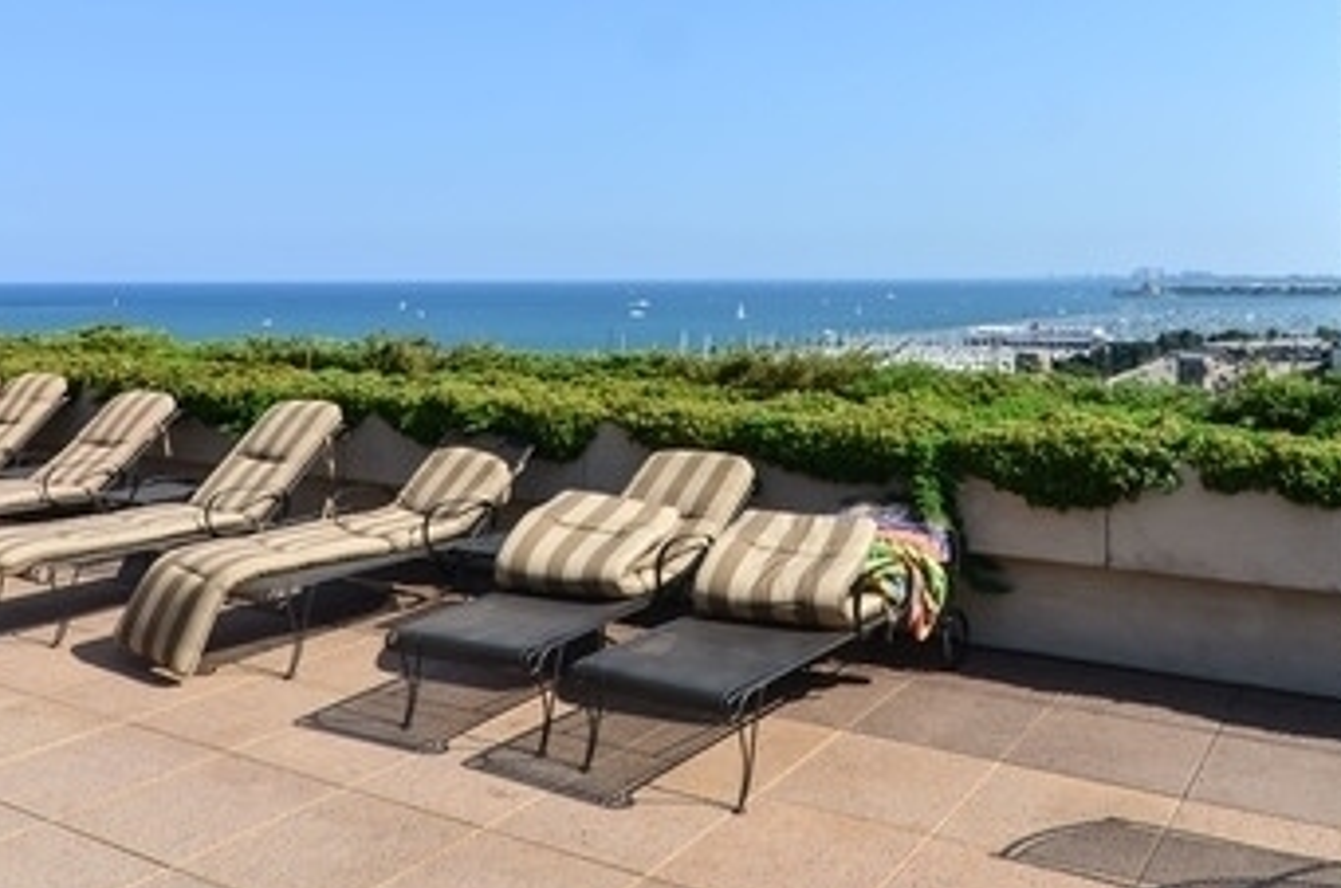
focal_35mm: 31
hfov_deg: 60.0
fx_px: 1150
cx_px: 802
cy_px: 263
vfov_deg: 41.4
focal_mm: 11
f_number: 10
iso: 100
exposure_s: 1/125
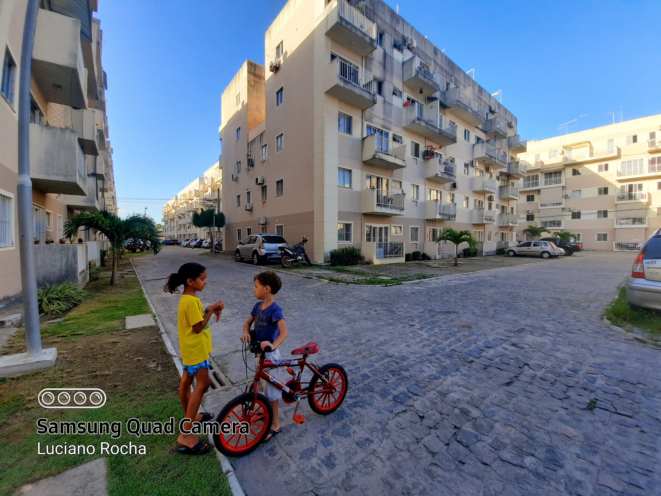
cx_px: 330
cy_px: 248
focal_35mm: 13
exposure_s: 1/402
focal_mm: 1.74
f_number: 2.2
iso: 40
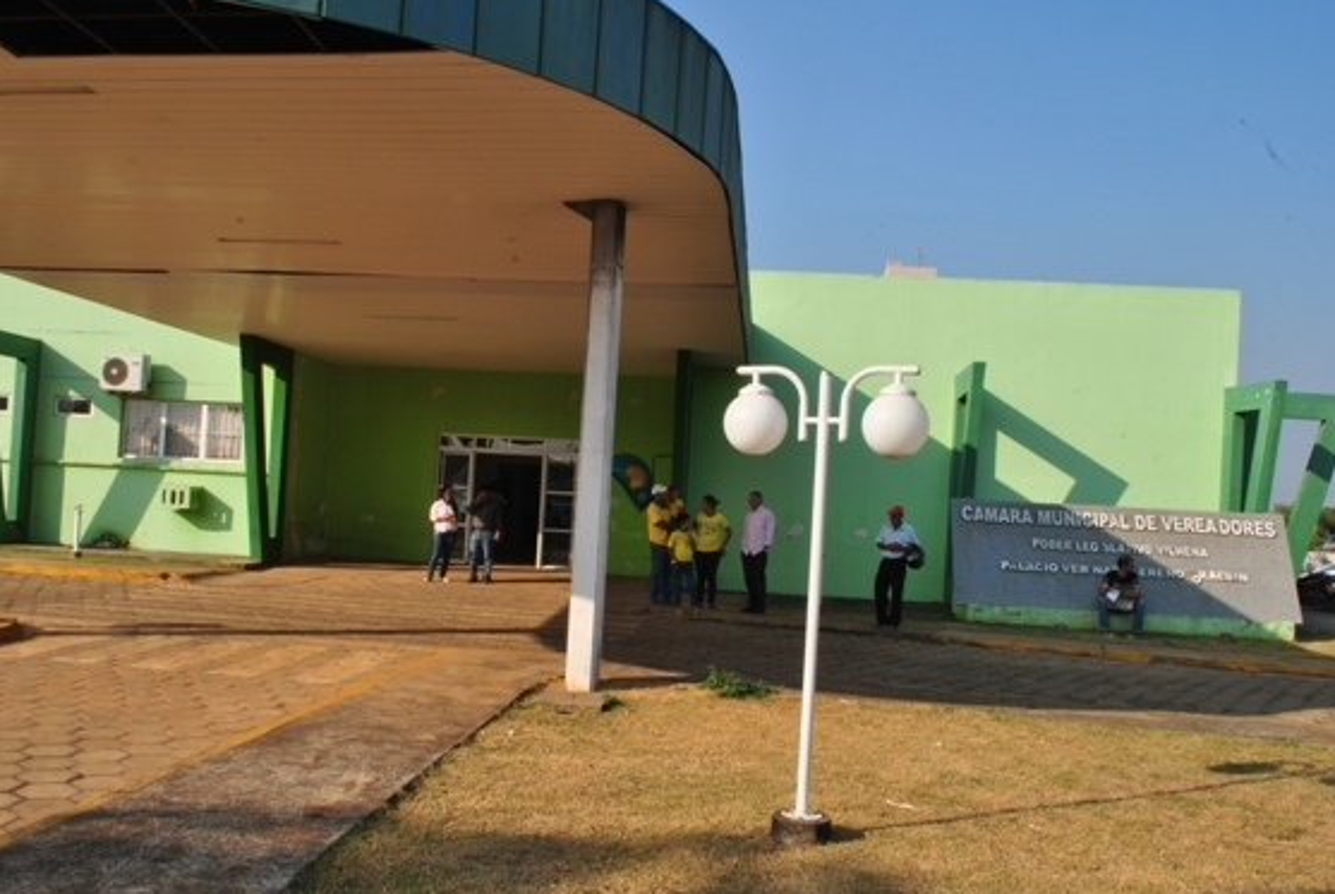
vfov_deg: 42.4
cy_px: 491
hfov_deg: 60.1
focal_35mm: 31
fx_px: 1151
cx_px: 611
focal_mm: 18
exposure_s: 1/40
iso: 125
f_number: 22
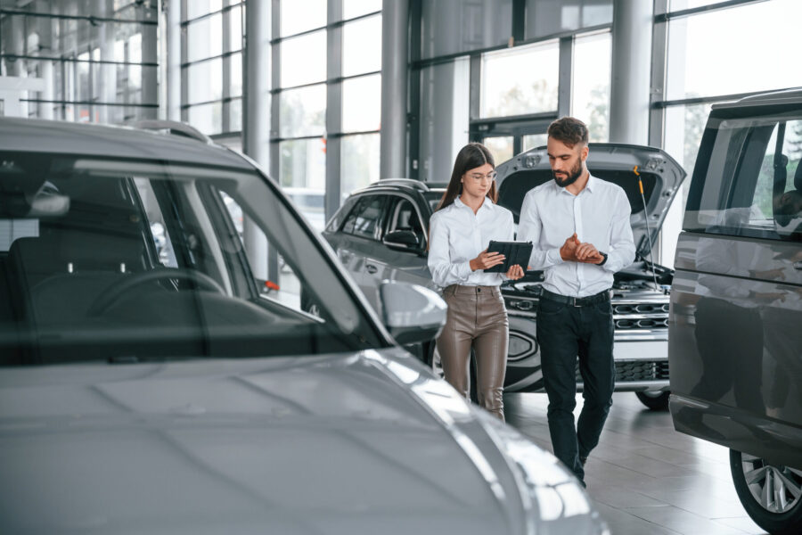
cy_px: 268
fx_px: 1559
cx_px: 401
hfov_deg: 28.8
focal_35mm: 70
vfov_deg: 19.5
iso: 400
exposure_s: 1/400
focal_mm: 70
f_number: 2.8
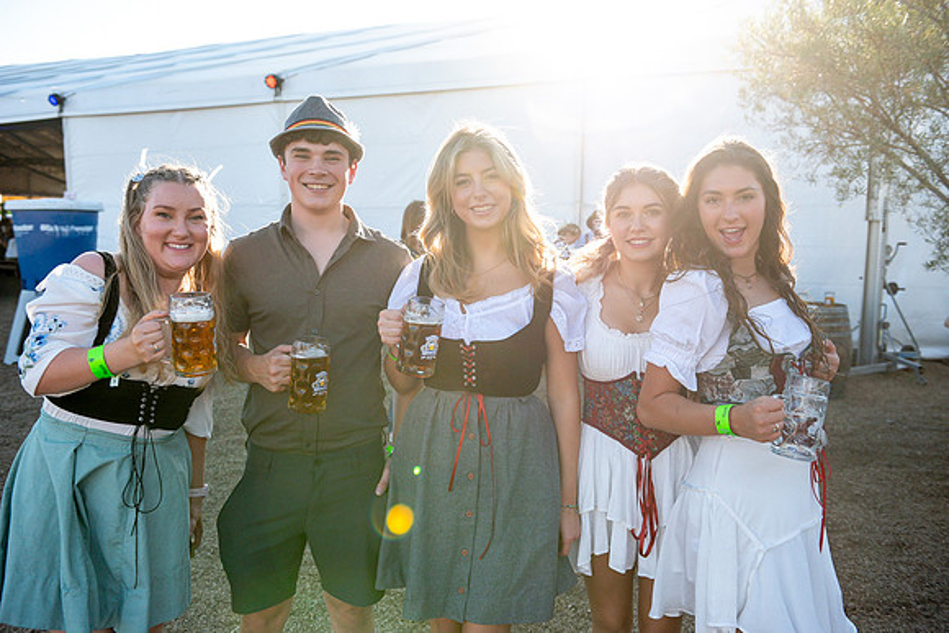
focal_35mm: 31
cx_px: 474
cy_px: 316
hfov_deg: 60.3
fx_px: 817
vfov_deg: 42.3
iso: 1000
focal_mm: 31
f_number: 4
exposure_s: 1/4000
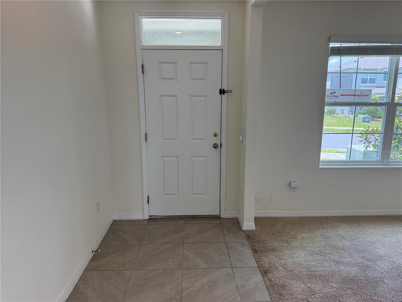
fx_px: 279
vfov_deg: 56.8
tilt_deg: -9.9
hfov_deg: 71.6
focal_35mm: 24
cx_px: 201
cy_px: 151
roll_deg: +0.5
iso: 100
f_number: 1.78
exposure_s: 1/275
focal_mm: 6.76
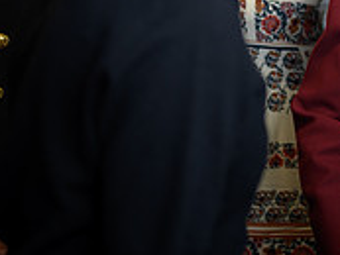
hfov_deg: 11.9
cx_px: 436
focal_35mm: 161
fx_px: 1582
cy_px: -51
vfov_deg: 9.1
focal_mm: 50
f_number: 1.8
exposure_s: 1/200
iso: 64
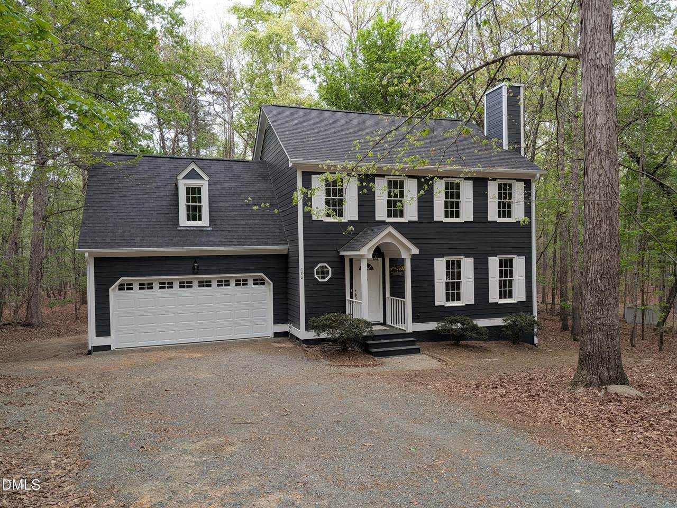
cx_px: 338
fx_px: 469
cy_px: 254
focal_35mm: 24
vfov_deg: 56.8
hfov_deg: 71.6
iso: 37
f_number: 1.7
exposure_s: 1/87.8
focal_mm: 4.53
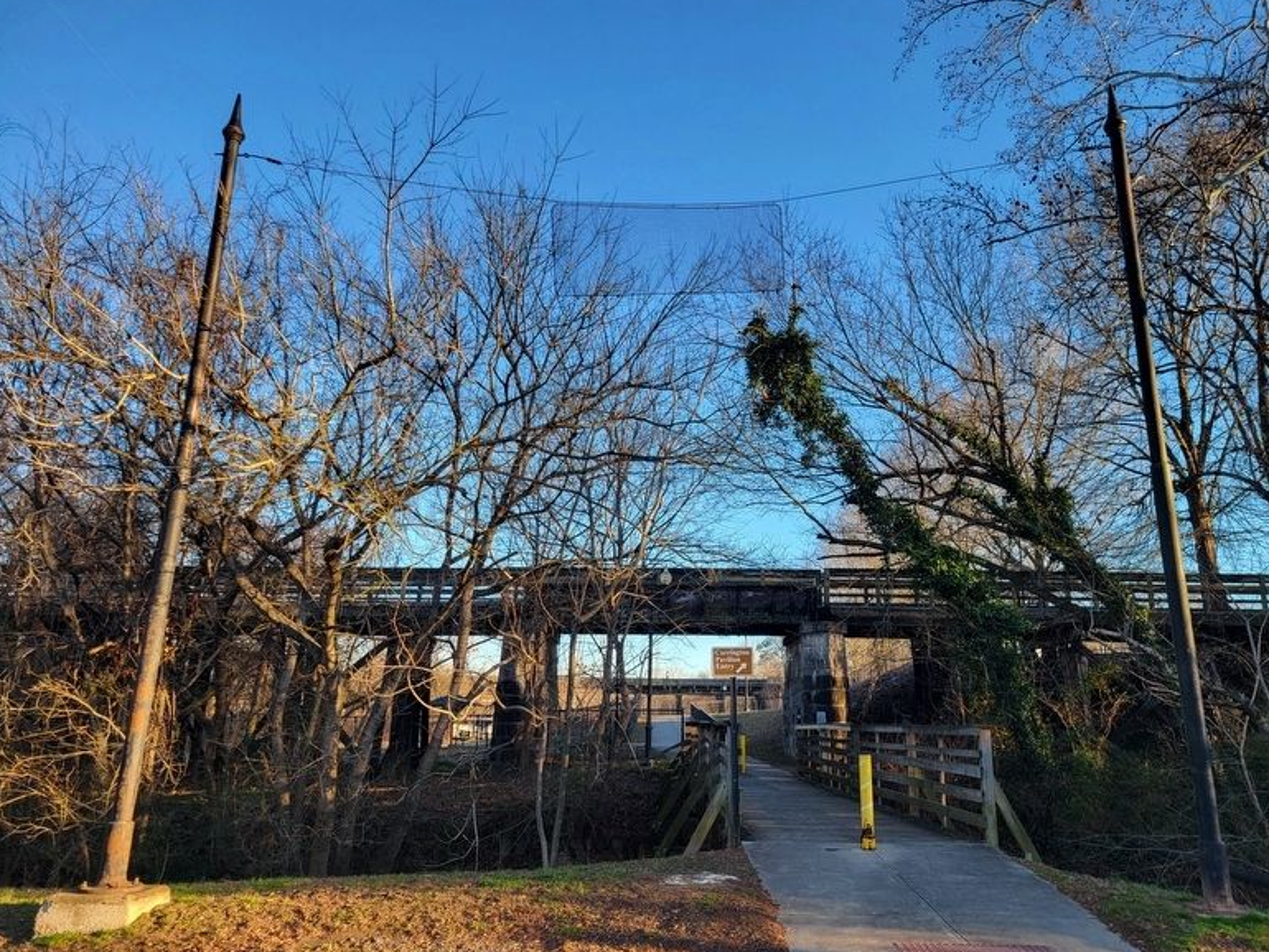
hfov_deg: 65.3
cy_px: 473
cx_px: 651
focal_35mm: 27
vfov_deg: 51.4
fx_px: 990
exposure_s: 1/435
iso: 40
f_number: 1.8
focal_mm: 5.4
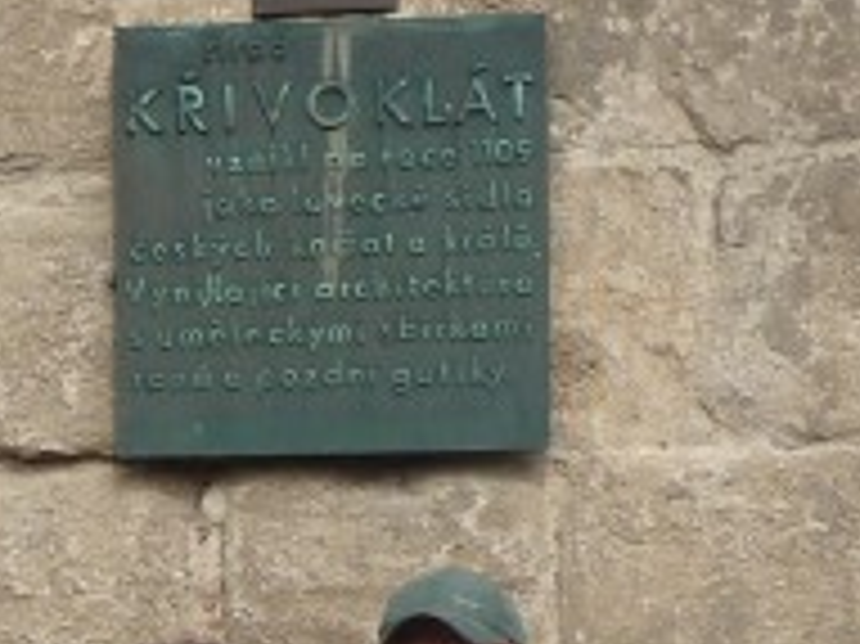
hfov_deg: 10.4
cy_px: 986
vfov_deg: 7.7
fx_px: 4668
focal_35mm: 188
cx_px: -104
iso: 80
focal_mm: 5.7
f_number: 4
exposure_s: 1/320
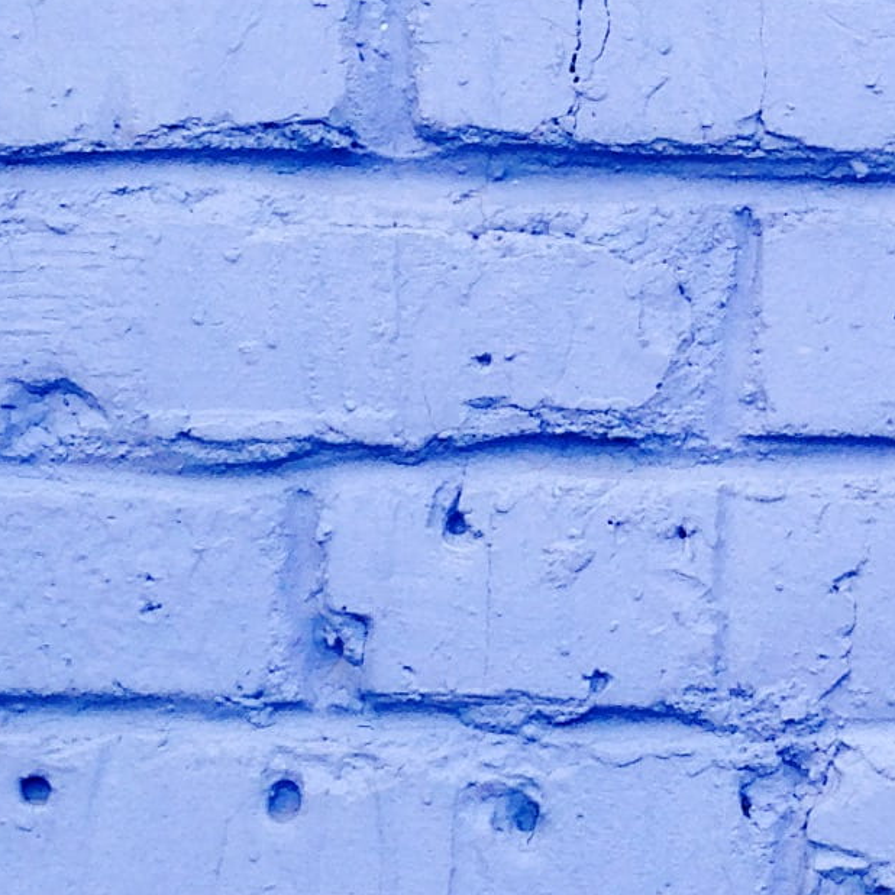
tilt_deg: -0.5
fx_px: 4505
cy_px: 178
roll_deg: -0.4
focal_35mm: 154
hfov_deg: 11.1
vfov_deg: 11.3
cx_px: 1189
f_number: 2.4
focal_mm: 4.12
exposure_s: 1/131
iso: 50
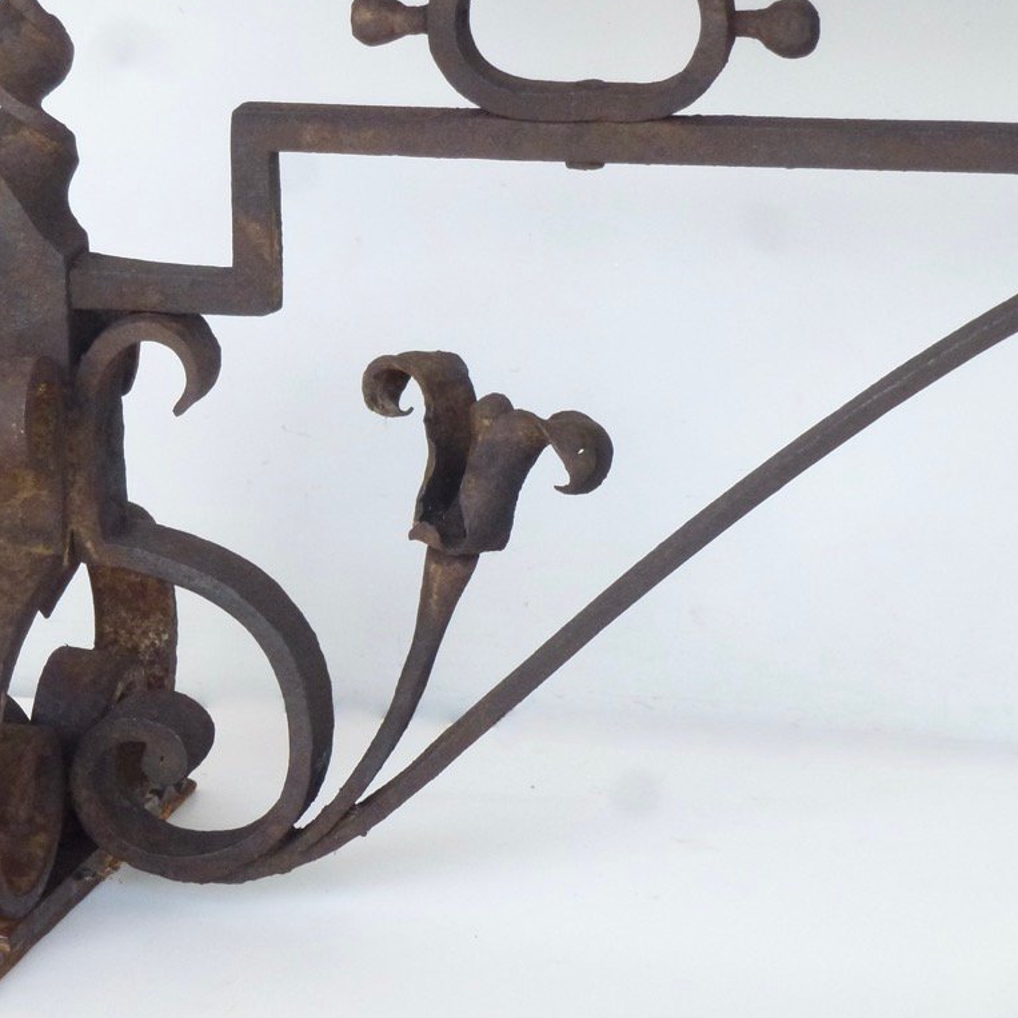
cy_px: 459
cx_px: 340
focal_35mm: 157
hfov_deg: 11.1
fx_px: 5224
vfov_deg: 11.1
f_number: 5.1
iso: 320
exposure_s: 1/80
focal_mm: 20.2
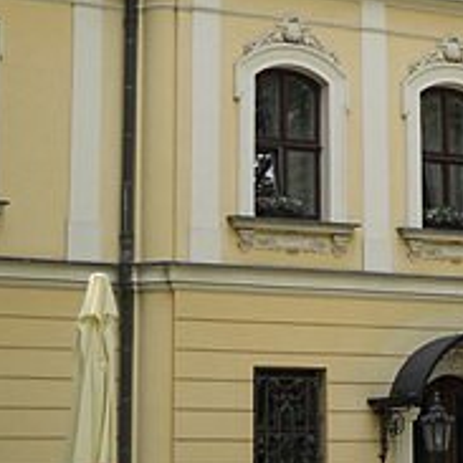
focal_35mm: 127
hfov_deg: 13.6
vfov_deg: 13.7
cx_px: 435
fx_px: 1922
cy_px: 230
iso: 80
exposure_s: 1/320
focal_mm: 6.72
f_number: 3.1
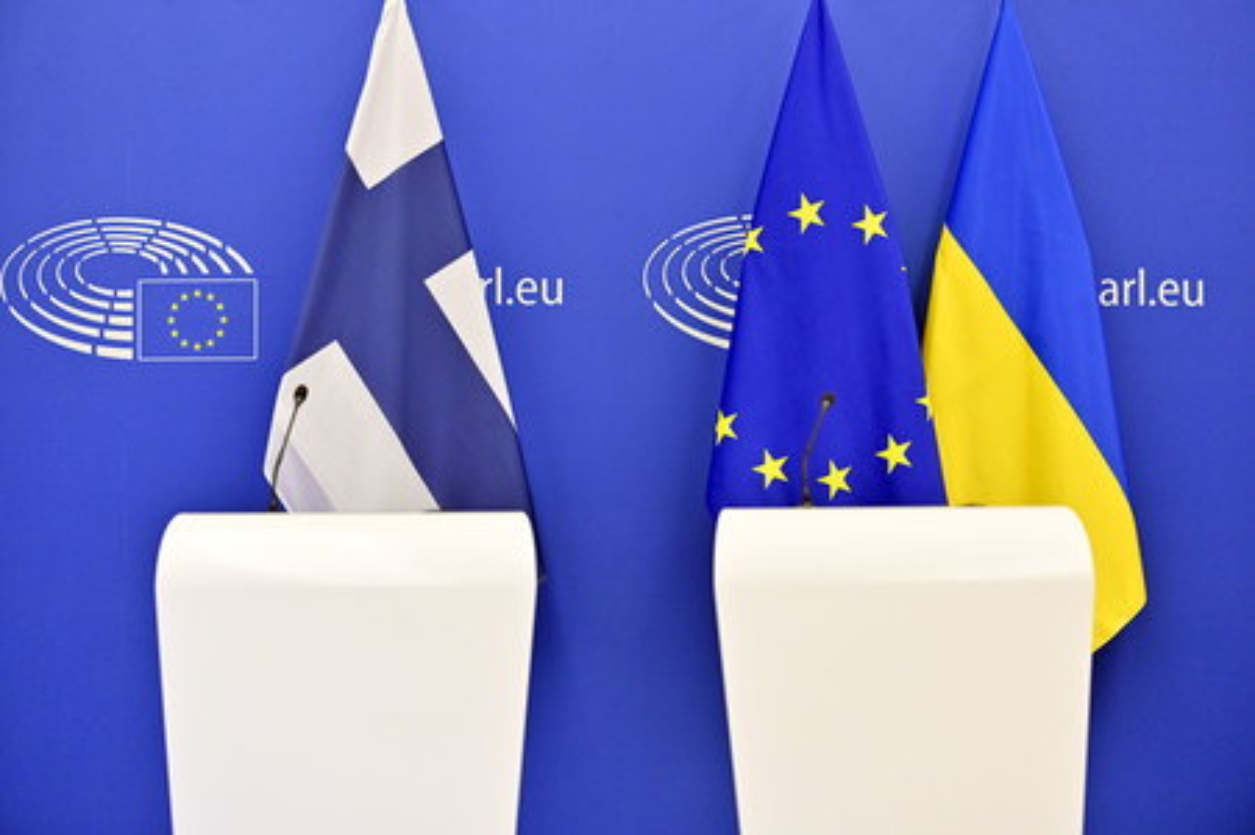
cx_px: 628
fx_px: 2438
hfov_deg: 28.9
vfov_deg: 19.4
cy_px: 418
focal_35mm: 70
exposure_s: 1/640
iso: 4000
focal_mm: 70
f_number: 2.8
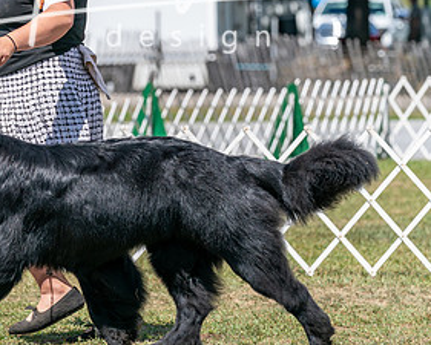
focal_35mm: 325
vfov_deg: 4.8
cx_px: 48
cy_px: 92
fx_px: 4147
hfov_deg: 5.9
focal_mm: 144
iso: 200
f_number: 4.5
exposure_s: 1/1600
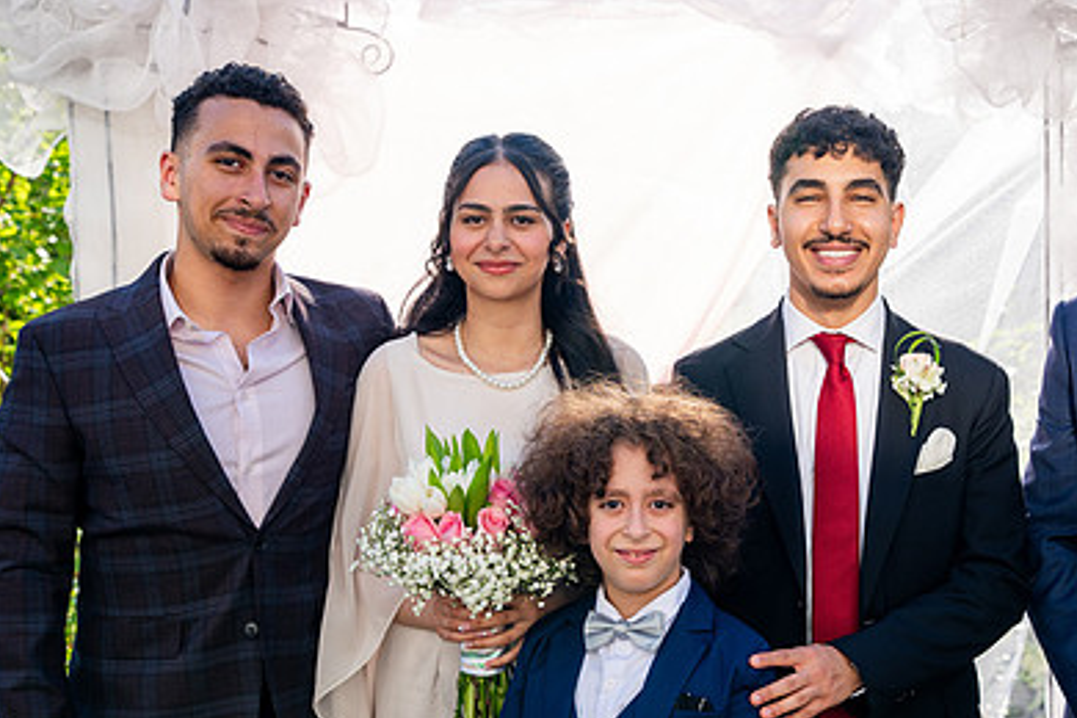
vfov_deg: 23.3
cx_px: 641
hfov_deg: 34.4
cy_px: 465
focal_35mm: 58
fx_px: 1735
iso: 200
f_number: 3.5
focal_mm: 39
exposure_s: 1/640
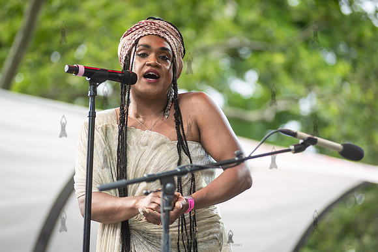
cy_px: 127
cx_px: 172
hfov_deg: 12.0
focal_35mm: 171
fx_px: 1799
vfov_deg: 8.0
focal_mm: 155
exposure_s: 1/250
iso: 200
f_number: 3.5
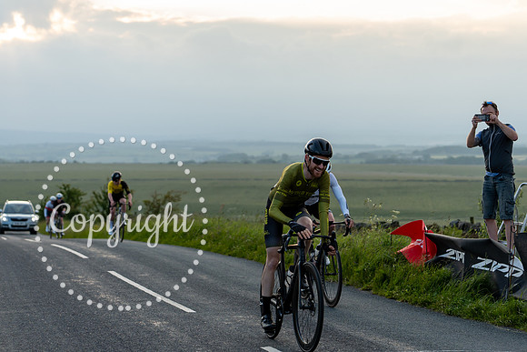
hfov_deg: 22.9
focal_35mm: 89
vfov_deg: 15.4
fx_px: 1302
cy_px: 128
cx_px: 288
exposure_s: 1/1250
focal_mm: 70
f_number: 3.2
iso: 400
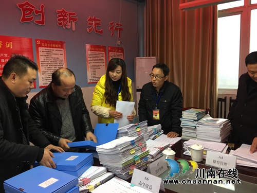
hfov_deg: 61.7
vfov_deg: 48.2
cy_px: 96
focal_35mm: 29
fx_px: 215
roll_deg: +0.9
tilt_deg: -4.6
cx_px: 128
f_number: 2.2
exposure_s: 1/17
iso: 64
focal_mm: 4.15
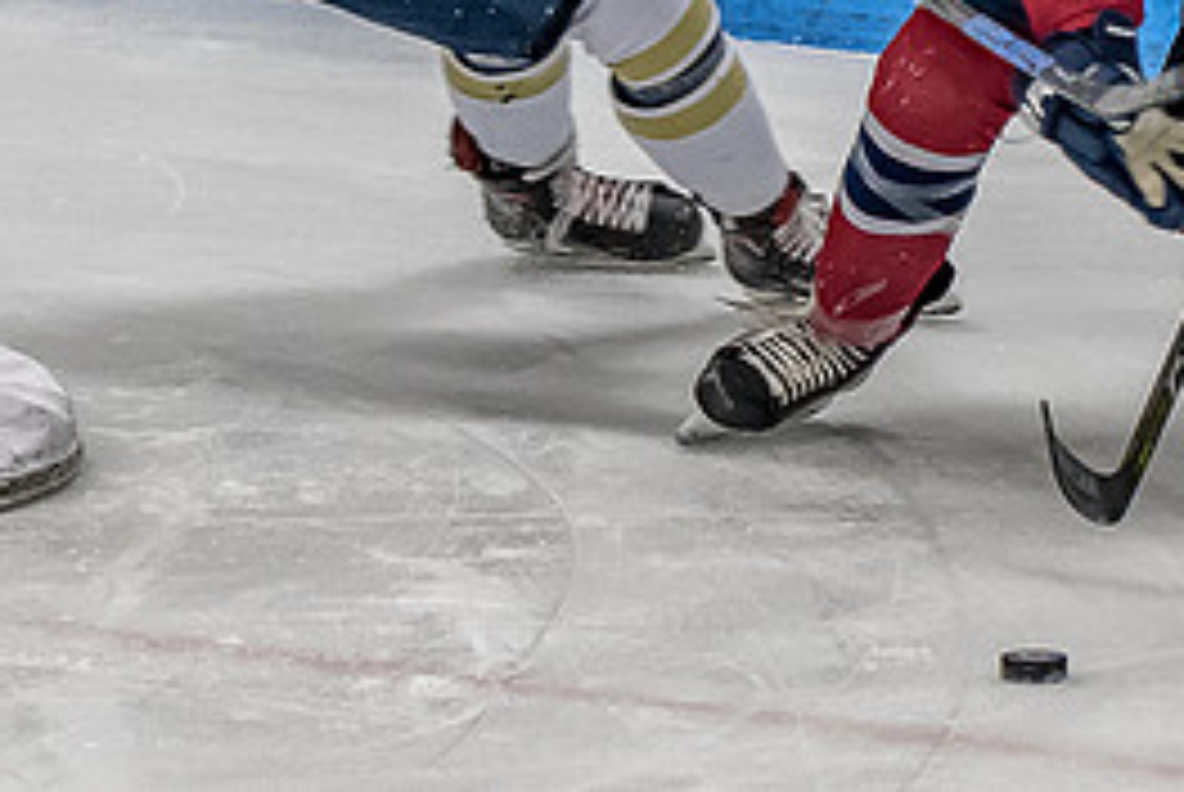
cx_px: 1014
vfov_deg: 3.0
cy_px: -281
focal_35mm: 466
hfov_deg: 4.4
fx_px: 15343
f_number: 3.2
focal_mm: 90
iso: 1600
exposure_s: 1/800
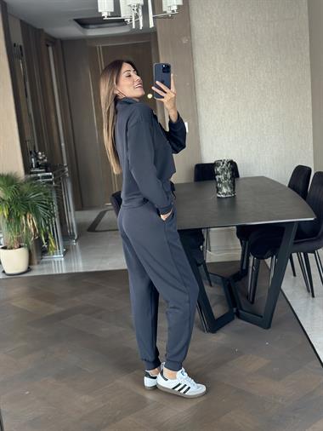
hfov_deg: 30.3
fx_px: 597
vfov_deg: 39.6
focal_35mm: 48
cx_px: 162
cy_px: 216
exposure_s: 1/60
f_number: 1.78
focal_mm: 6.86
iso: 320
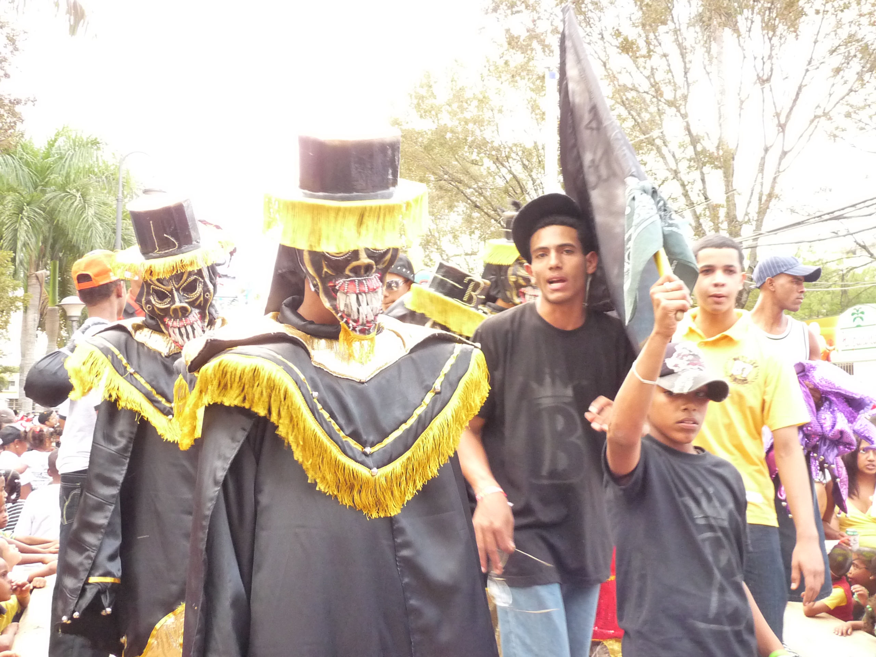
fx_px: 987
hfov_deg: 47.9
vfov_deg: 36.8
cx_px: 438
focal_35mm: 39
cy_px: 328
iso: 500
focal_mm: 4.8
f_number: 2.8
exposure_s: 1/60
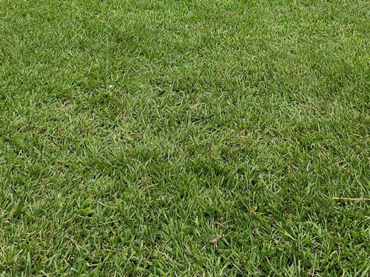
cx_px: 263
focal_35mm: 74
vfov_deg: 17.8
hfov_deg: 26.1
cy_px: -137
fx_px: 791
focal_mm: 6.3
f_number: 1.7
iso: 10
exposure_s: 1/301
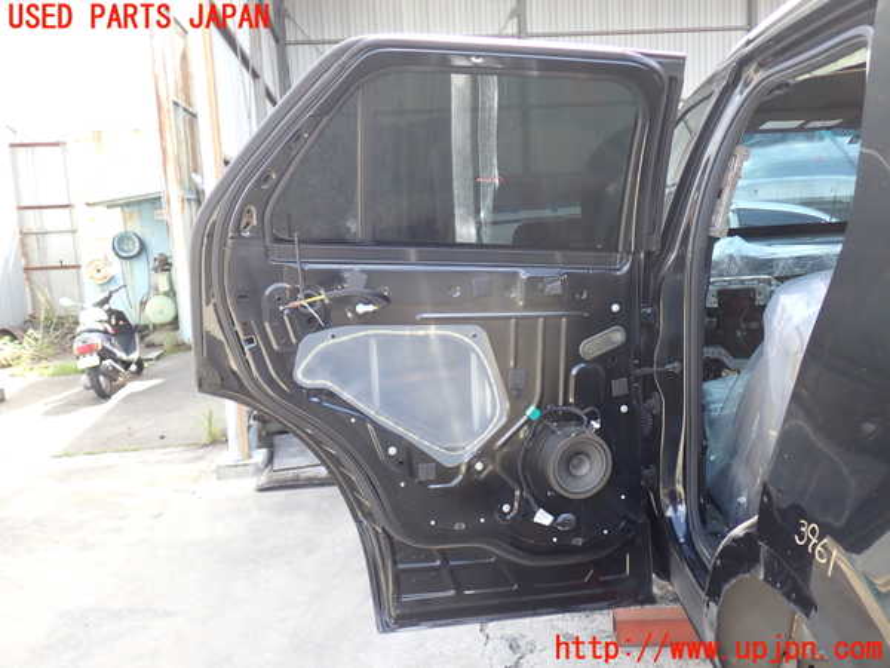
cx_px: 445
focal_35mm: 32
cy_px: 334
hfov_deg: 56.8
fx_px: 823
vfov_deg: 44.2
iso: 100
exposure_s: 1/100
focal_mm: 5.79
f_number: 2.4
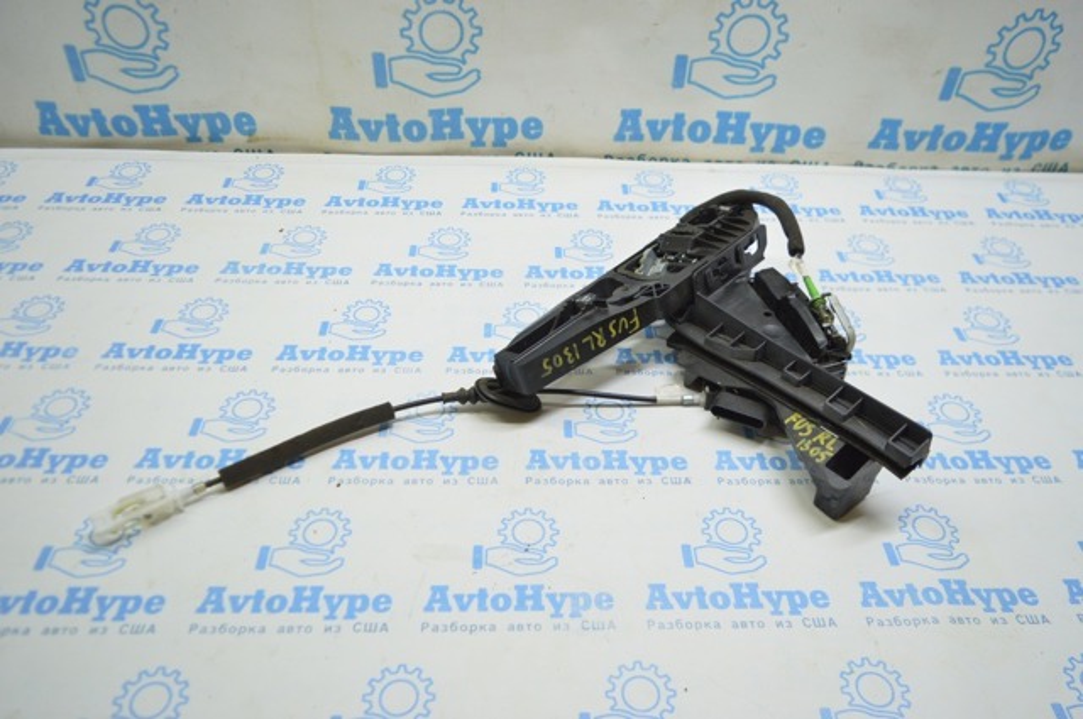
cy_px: 360
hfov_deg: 67.4
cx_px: 542
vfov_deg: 47.8
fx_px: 811
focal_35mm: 27
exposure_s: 1/60
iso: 400
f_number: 3.5
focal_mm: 18
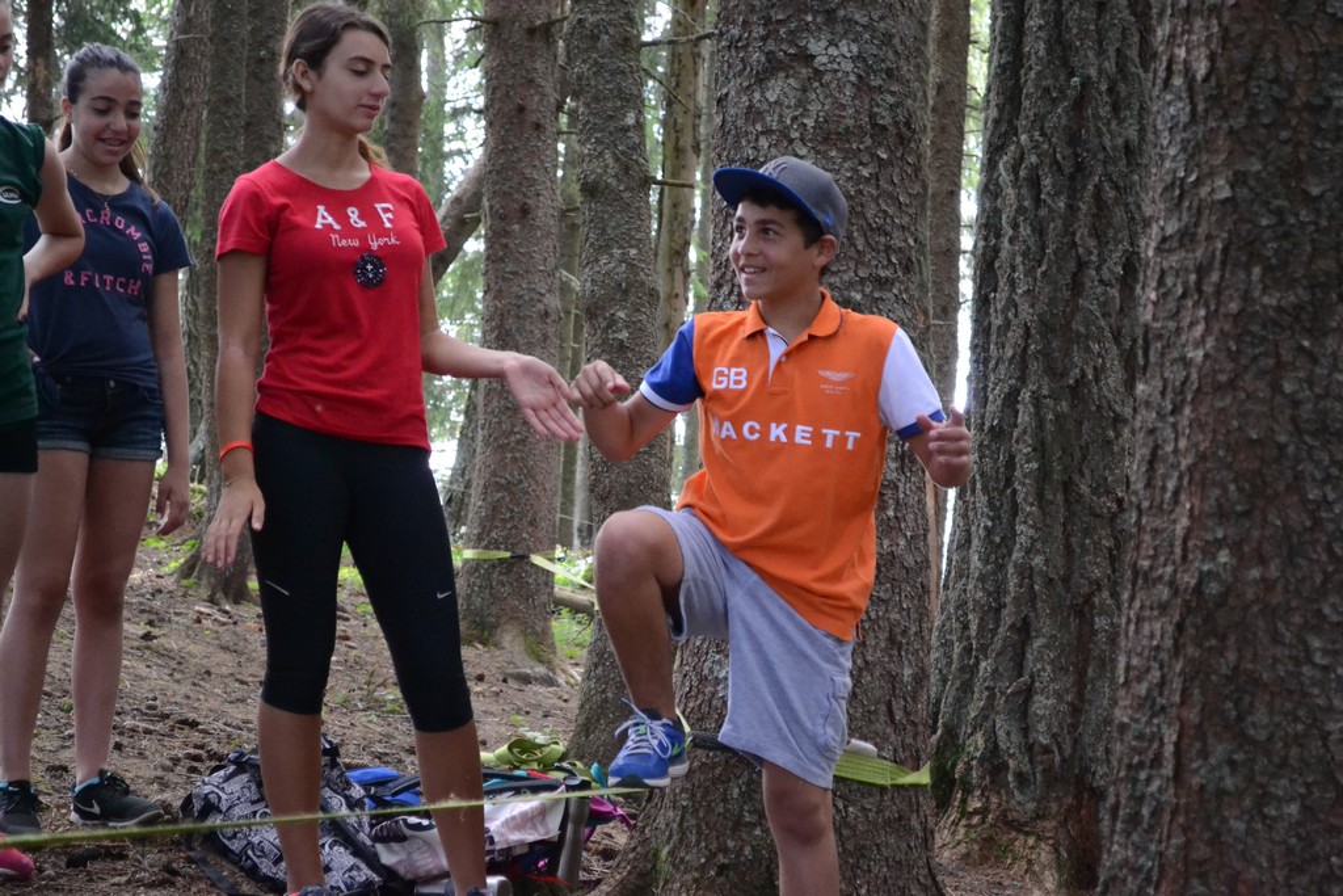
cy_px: 448
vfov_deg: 16.6
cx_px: 672
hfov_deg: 24.6
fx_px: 3078
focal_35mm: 82
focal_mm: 55
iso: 3200
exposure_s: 1/200
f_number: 5.6
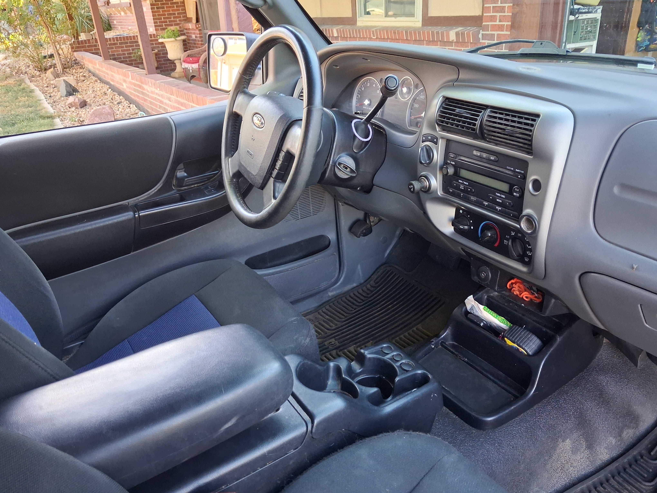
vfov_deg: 51.4
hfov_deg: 65.3
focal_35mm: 27
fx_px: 512
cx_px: 328
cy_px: 246
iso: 400
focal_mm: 4
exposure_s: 1/120
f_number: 1.8
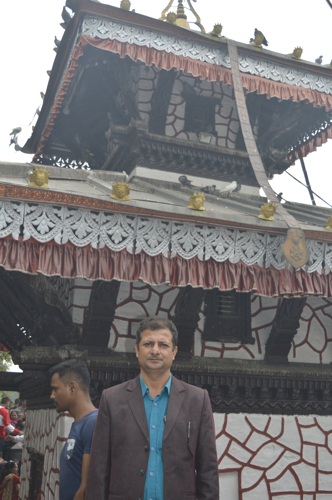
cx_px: 166
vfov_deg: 46.4
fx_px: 582
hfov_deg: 31.8
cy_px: 250
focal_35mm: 42
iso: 100
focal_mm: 28
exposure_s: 1/200
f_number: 5.6
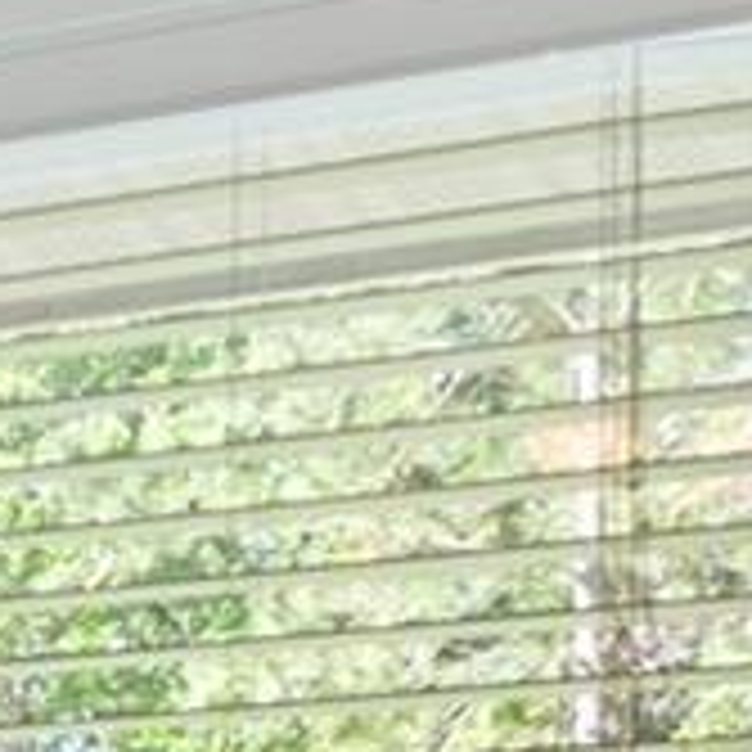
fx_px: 4793
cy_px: 1328
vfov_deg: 8.6
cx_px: -1972
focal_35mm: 195
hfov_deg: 7.2
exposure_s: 1
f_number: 8
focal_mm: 16
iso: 400
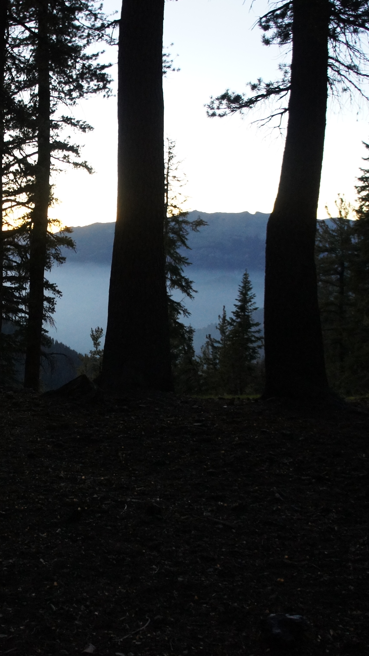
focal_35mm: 43
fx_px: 748
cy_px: 327
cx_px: 48
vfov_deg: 47.4
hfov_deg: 26.9
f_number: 3.5
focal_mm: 18
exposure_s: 1/15
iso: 1600
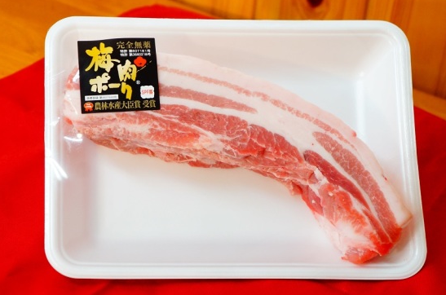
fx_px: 1194
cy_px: 136
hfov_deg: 21.2
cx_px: 227
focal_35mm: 97
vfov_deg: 14.1
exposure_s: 1/100
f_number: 5.6
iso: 1250
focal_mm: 55
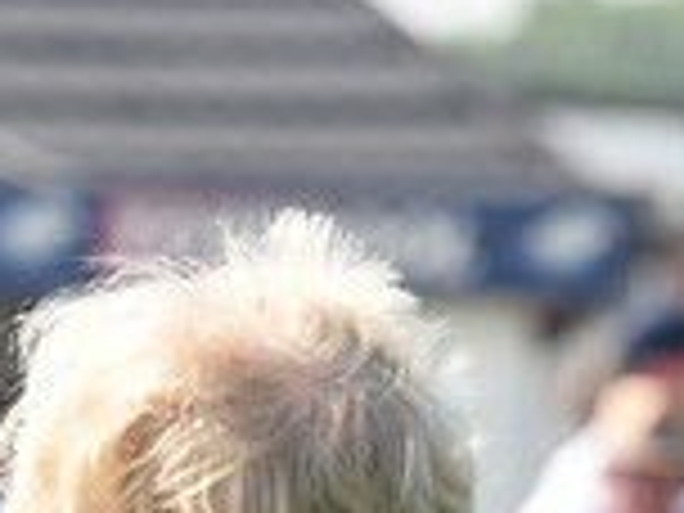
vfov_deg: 2.0
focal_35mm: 735
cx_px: -513
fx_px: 14523
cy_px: 844
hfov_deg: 2.7
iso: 400
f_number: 6.3
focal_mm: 200
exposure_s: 1/800
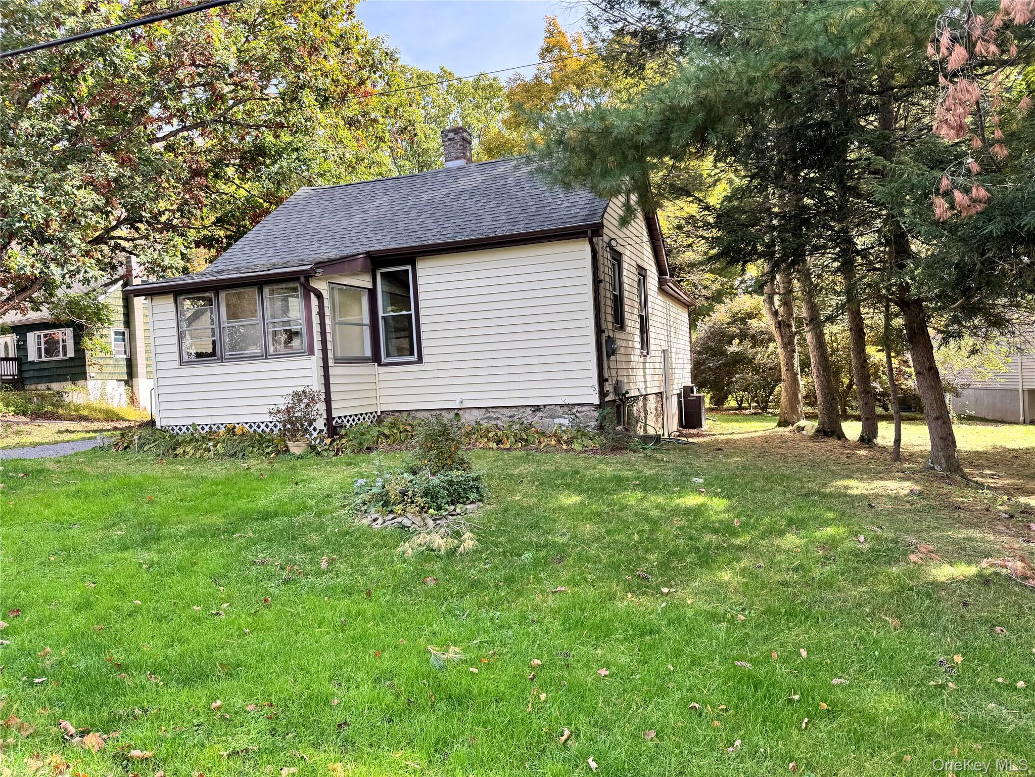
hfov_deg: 71.6
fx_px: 718
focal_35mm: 24
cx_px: 518
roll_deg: +2.9
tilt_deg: -1.2
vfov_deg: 56.8
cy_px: 388
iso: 80
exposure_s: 1/544
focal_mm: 6.76
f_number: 1.78
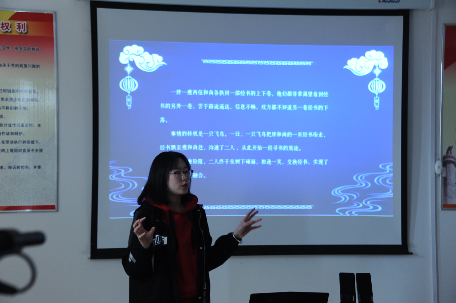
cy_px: 152
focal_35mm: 82
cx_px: 228
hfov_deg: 24.8
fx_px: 1038
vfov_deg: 16.6
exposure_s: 1/20
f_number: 6.3
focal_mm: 82
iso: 640
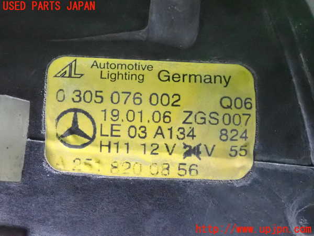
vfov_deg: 16.8
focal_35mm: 88
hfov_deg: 22.3
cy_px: 118
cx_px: 157
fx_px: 798
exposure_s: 1/200
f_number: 4.5
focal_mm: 15.66
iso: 6400
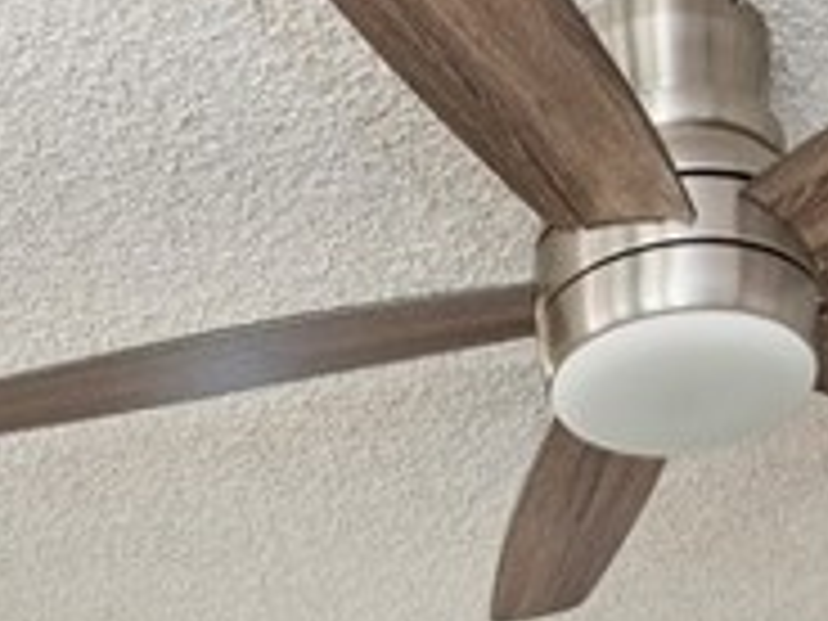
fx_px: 1794
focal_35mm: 75
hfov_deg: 25.8
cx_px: 590
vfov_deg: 14.9
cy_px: 1348
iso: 500
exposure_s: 1/5
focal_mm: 14
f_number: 10
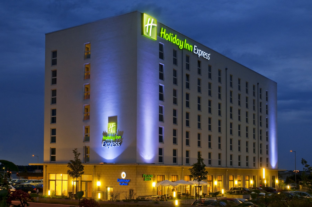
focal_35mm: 46
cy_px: 104
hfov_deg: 42.4
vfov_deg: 28.9
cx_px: 156
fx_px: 402
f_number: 11
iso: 200
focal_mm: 31
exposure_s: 1
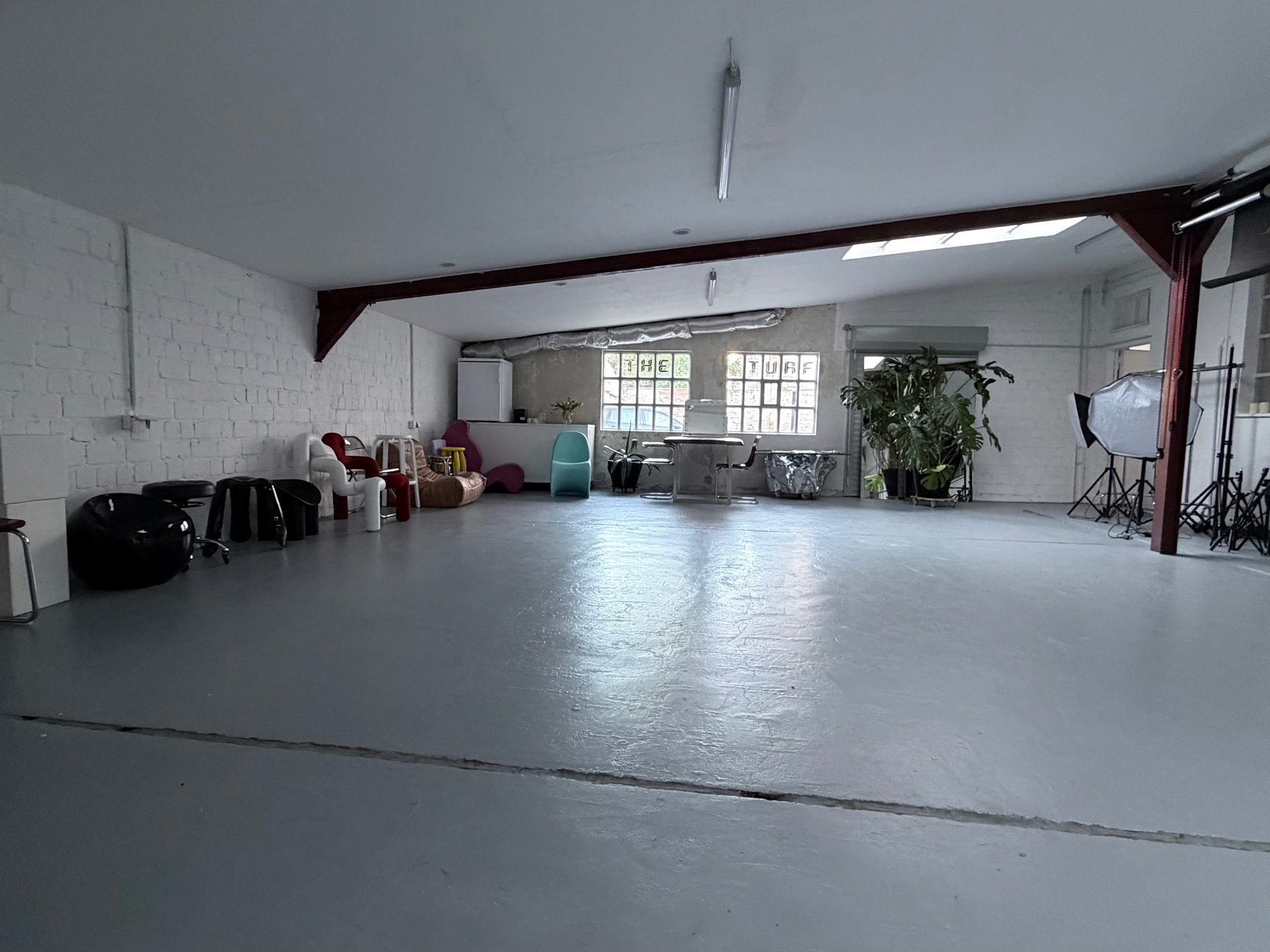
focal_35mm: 14
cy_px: 476
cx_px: 635
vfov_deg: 85.7
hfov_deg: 102.1
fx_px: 514
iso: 500
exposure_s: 1/60
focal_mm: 2.22
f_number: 2.2
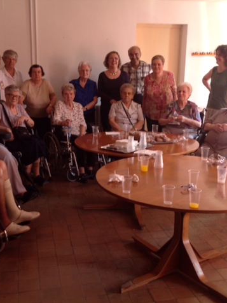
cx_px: 113
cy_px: 152
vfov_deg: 40.4
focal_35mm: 47
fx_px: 411
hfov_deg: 30.9
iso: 64
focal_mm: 4.28
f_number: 2.4
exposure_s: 1/15
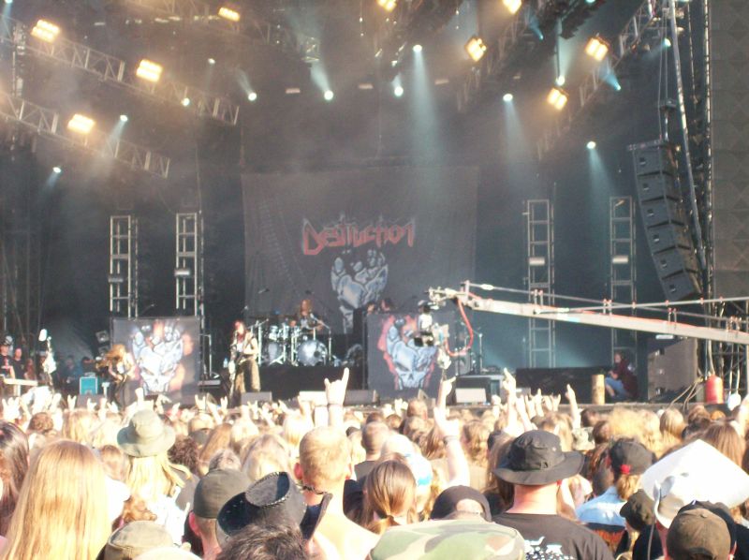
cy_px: 280
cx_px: 374
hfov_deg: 18.2
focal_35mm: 108
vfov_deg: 13.7
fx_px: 2334
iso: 140
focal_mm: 18
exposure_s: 1/132
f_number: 4.8
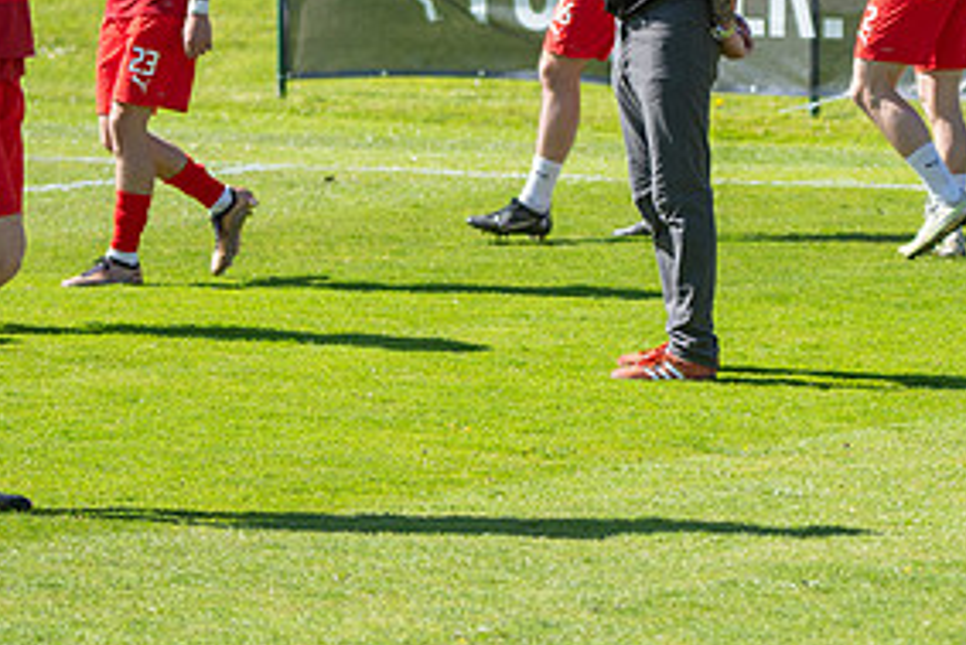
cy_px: 97
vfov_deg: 5.2
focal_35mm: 264
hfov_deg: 7.8
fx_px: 7087
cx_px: 642
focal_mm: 86
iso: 250
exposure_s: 1/2000
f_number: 3.2
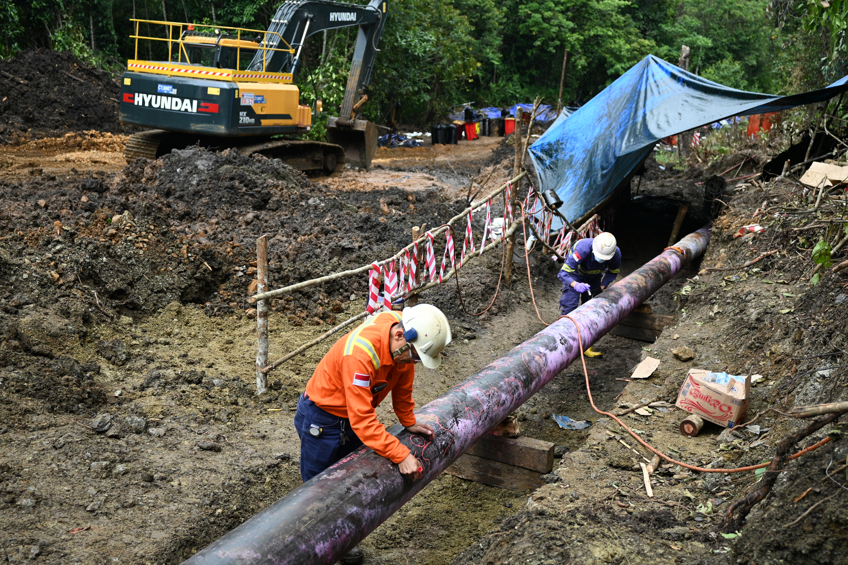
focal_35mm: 42
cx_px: 424
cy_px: 282
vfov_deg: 31.9
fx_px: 989
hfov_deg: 46.4
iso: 250
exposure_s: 1/800
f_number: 2.8
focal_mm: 28
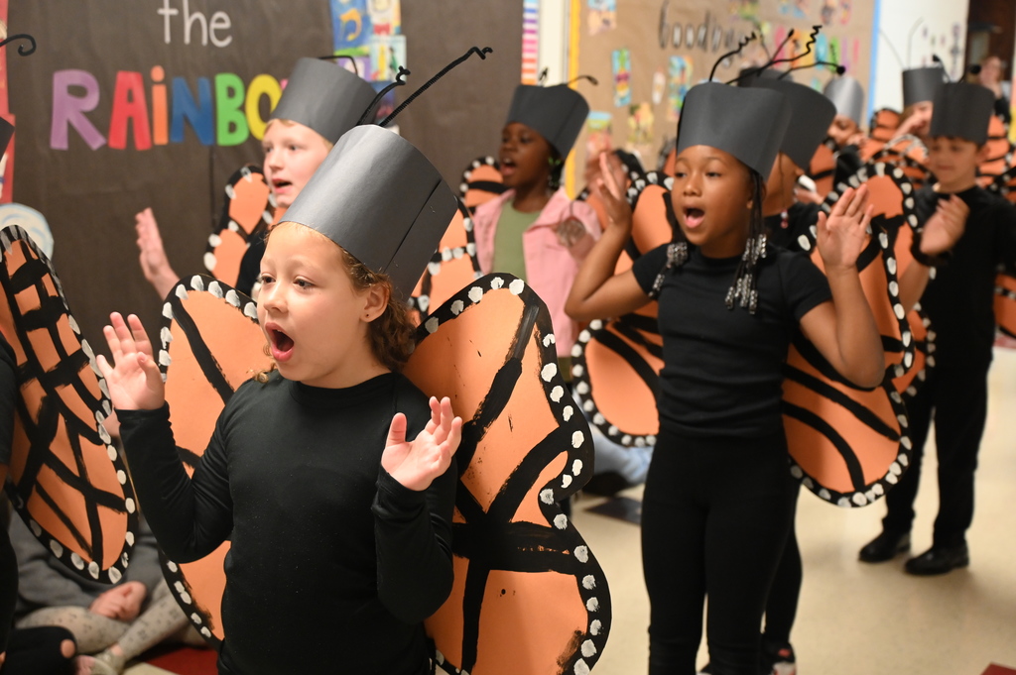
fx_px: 1297
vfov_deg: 29.2
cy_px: 338
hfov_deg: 42.8
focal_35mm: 46
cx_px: 508
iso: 3200
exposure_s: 1/100
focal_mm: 46
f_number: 4
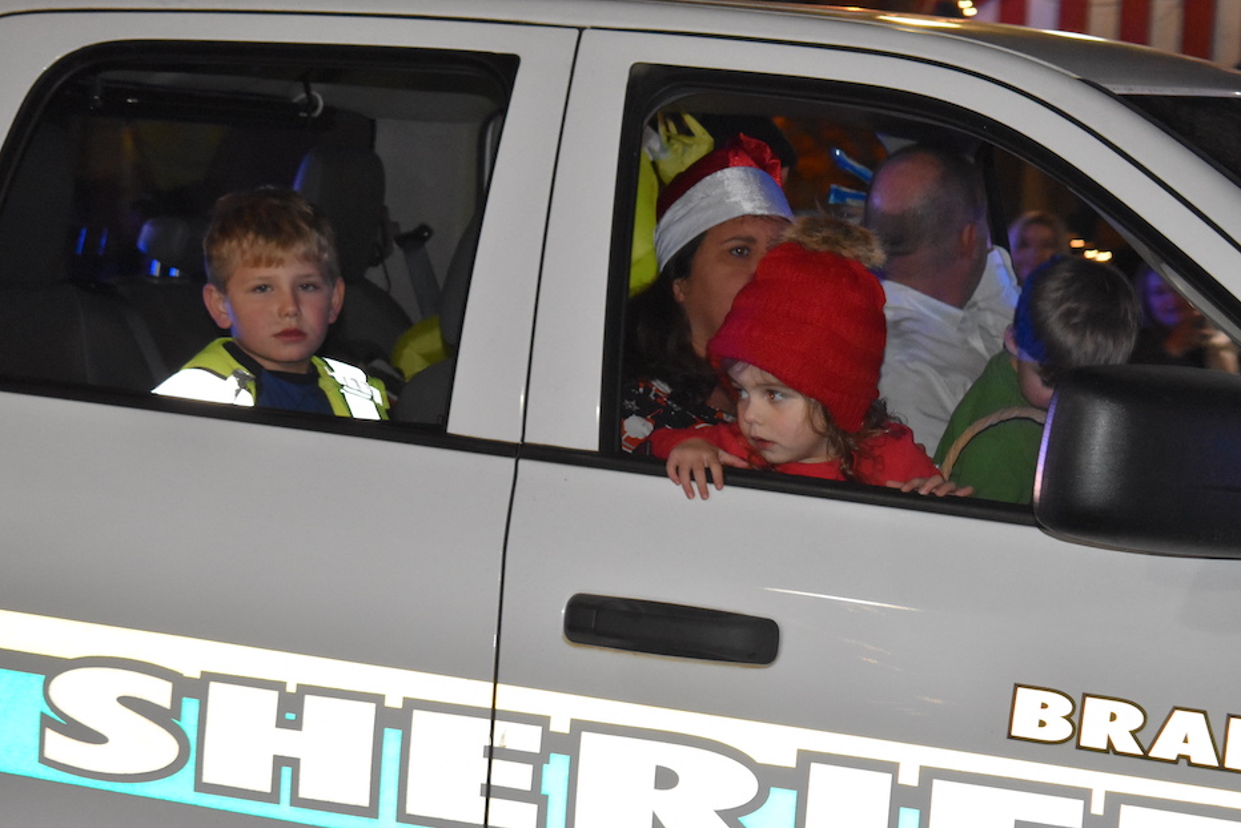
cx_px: 587
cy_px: 404
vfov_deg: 15.4
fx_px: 3053
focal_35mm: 89
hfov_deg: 23.0
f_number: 5.6
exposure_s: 1/60
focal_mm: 55
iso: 4000
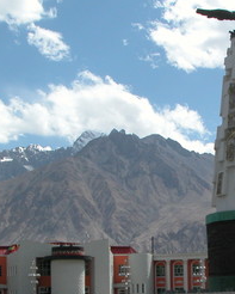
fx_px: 773
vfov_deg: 21.3
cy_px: 219
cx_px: 178
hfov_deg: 17.2
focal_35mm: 89
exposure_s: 1/392
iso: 100
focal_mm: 8.9
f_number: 7.1
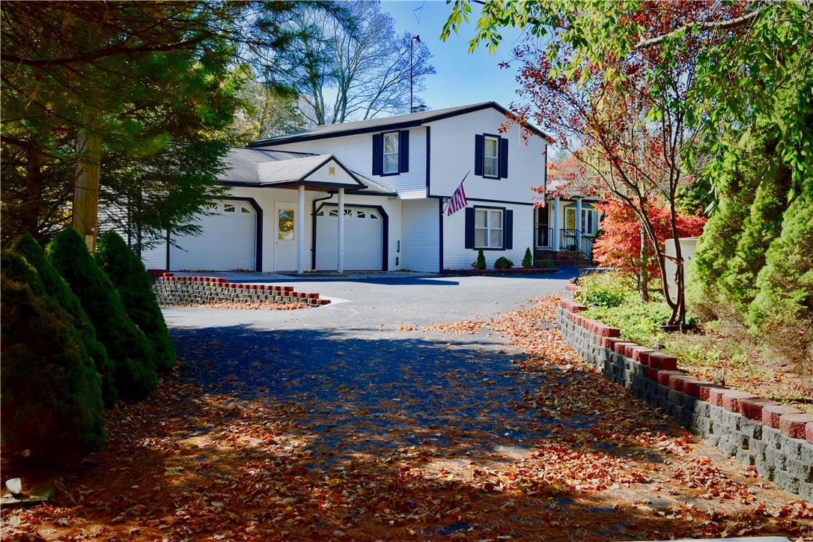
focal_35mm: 42
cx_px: 406
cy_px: 271
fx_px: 948
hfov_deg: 46.4
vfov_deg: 31.9
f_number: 9
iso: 200
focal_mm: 28
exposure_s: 1/320
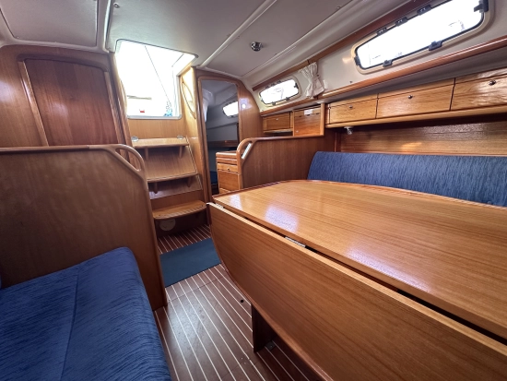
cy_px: 190
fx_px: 205
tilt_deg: -12.3
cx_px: 254
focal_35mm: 14
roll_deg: +0.2
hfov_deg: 102.0
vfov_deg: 85.7
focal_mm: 2.22
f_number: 2.2
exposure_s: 1/74
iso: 320
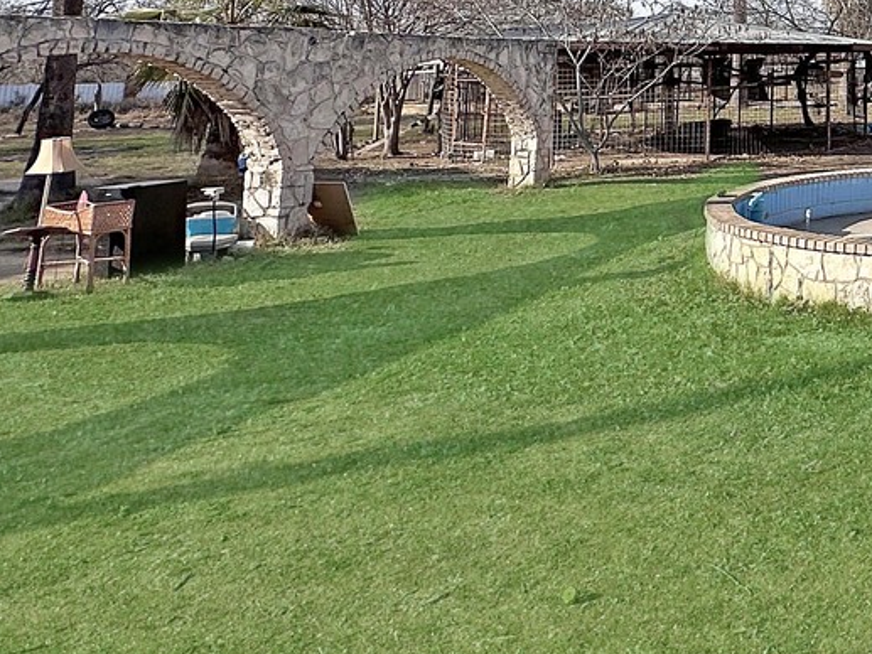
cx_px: 956
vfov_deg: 32.5
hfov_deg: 39.3
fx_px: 983
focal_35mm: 39
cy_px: -61
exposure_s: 1/2506
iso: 50
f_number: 2.2
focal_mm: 2.22
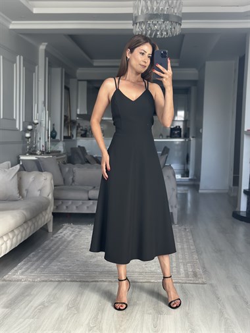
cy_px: 166
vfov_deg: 39.6
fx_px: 462
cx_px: 125
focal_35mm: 48
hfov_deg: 30.3
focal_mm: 6.86
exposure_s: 1/88
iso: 125
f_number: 1.78
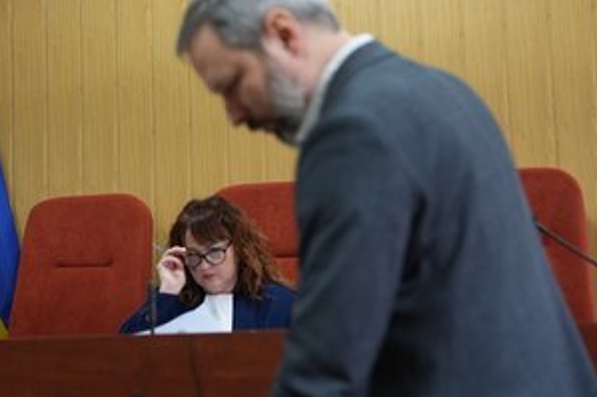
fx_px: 1243
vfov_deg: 18.2
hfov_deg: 26.9
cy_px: 169
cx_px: 226
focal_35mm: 75
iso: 3200
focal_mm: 56
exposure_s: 1/250
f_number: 2.8
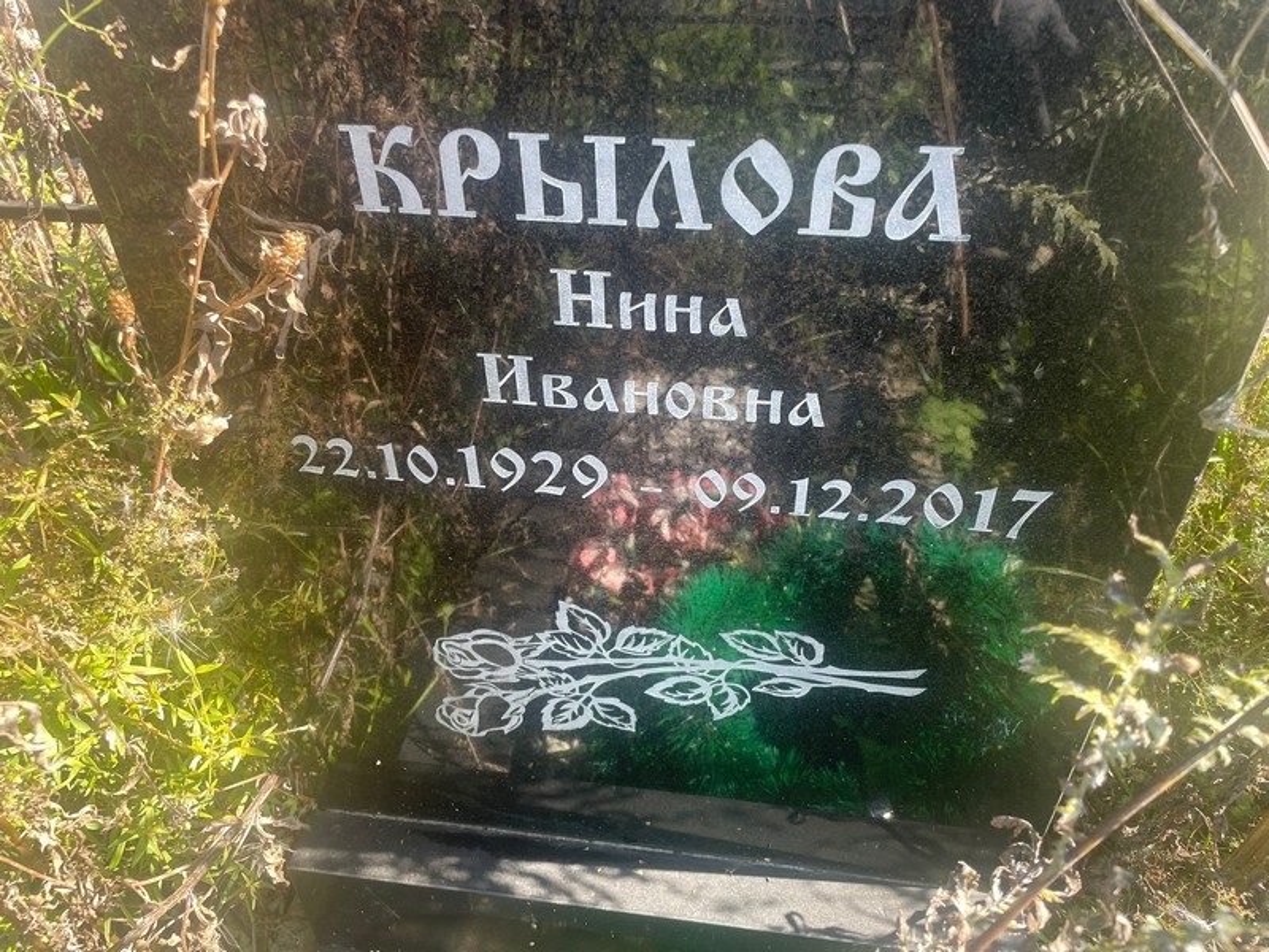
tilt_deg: -37.9
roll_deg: +0.4
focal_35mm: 26
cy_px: 476
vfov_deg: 53.1
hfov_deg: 67.3
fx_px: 953
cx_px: 634
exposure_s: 1/132
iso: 32
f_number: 1.6
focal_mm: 4.2
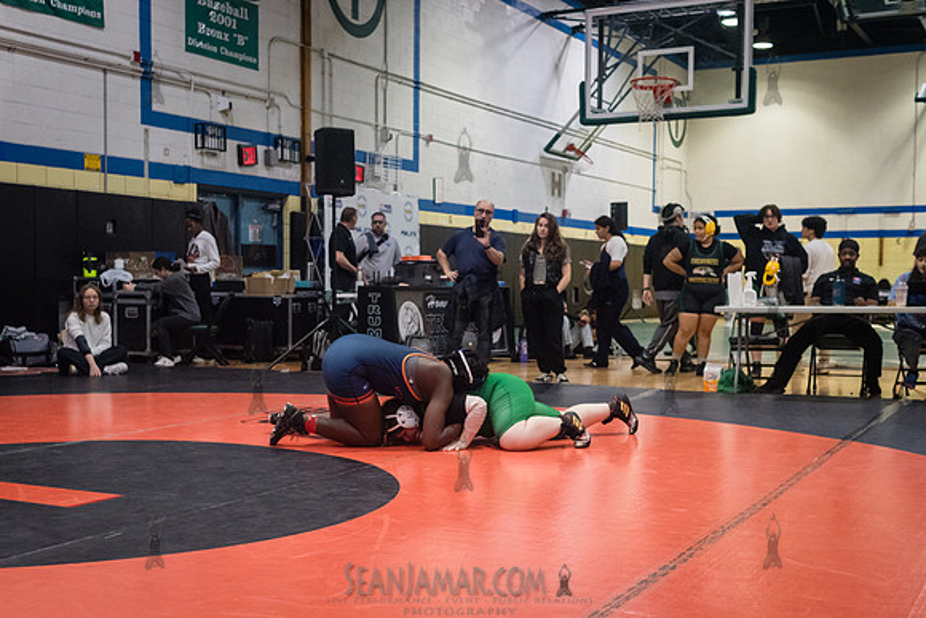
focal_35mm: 46
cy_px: 352
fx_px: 1191
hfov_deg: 42.4
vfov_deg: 29.0
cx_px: 412
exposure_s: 1/400
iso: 5000
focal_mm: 35
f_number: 3.2
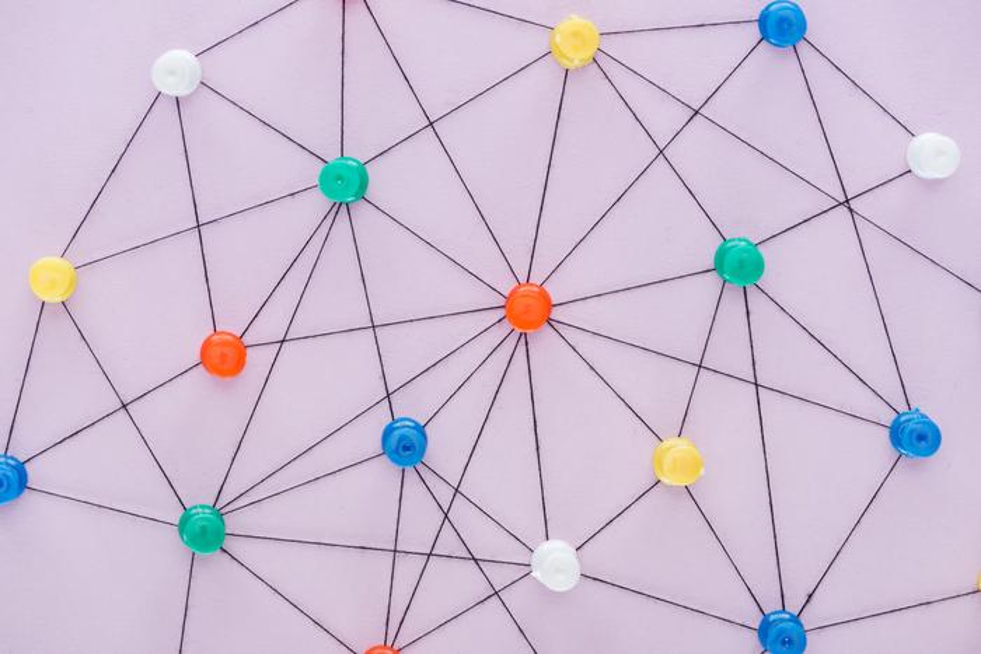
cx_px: 490
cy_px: 327
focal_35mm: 105
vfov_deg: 13.0
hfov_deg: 19.5
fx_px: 2862
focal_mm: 105
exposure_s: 1/160
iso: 250
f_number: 9
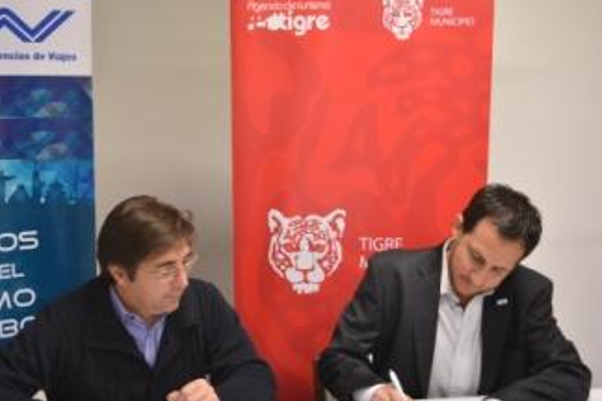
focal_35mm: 54
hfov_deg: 36.7
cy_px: 233
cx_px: 236
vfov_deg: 25.0
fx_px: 903
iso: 2500
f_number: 4
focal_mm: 26
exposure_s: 1/160
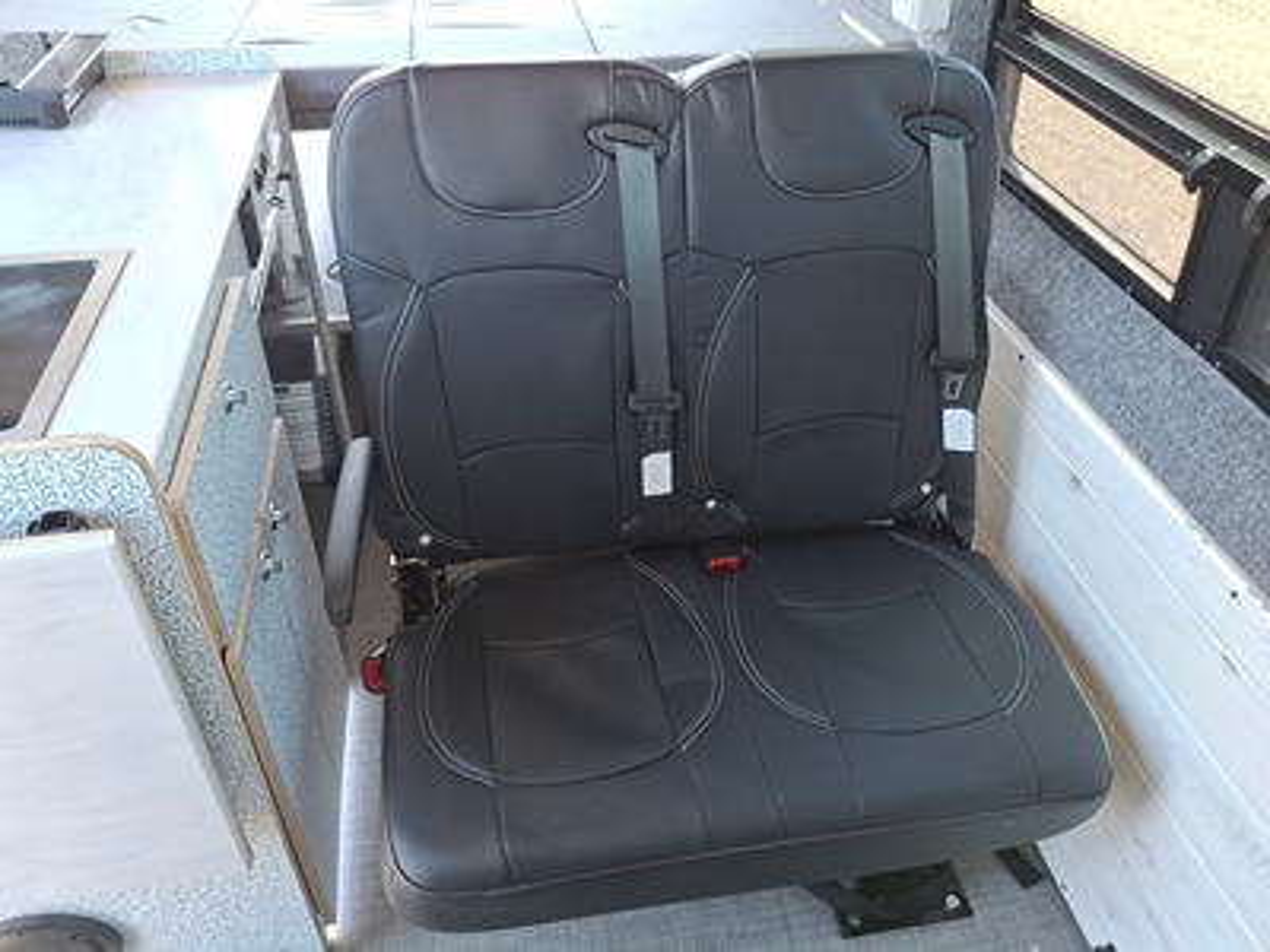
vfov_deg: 54.9
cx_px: 635
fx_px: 917
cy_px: 476
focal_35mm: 25
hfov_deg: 69.4
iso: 64
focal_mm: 4.69
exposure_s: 1/120
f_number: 1.8
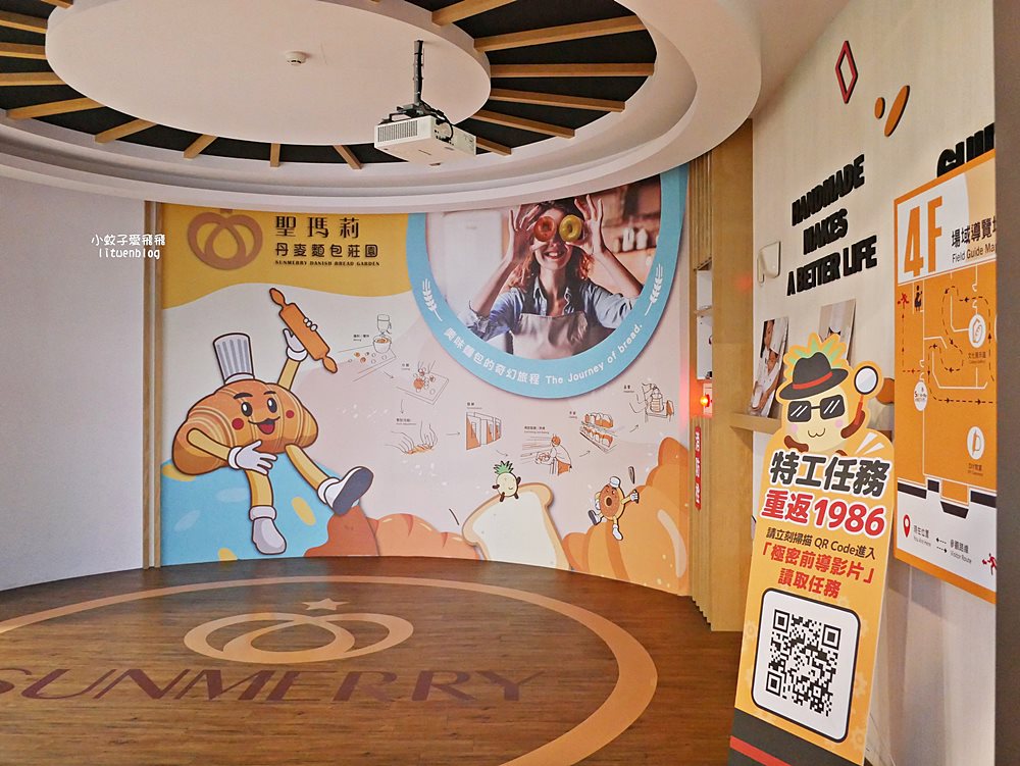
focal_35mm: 28
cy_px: 383
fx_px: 825
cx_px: 510
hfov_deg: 63.4
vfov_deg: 49.8
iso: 3200
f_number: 2.5
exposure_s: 1/40
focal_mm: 14
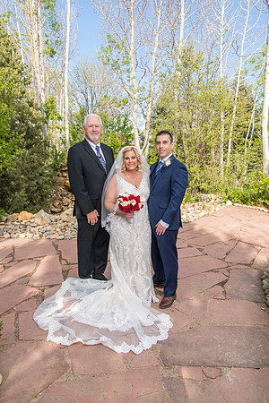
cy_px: 202
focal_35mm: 24
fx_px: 269
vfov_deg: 73.7
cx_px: 134
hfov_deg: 53.1
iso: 100
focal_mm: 24
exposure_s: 1/320
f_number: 5
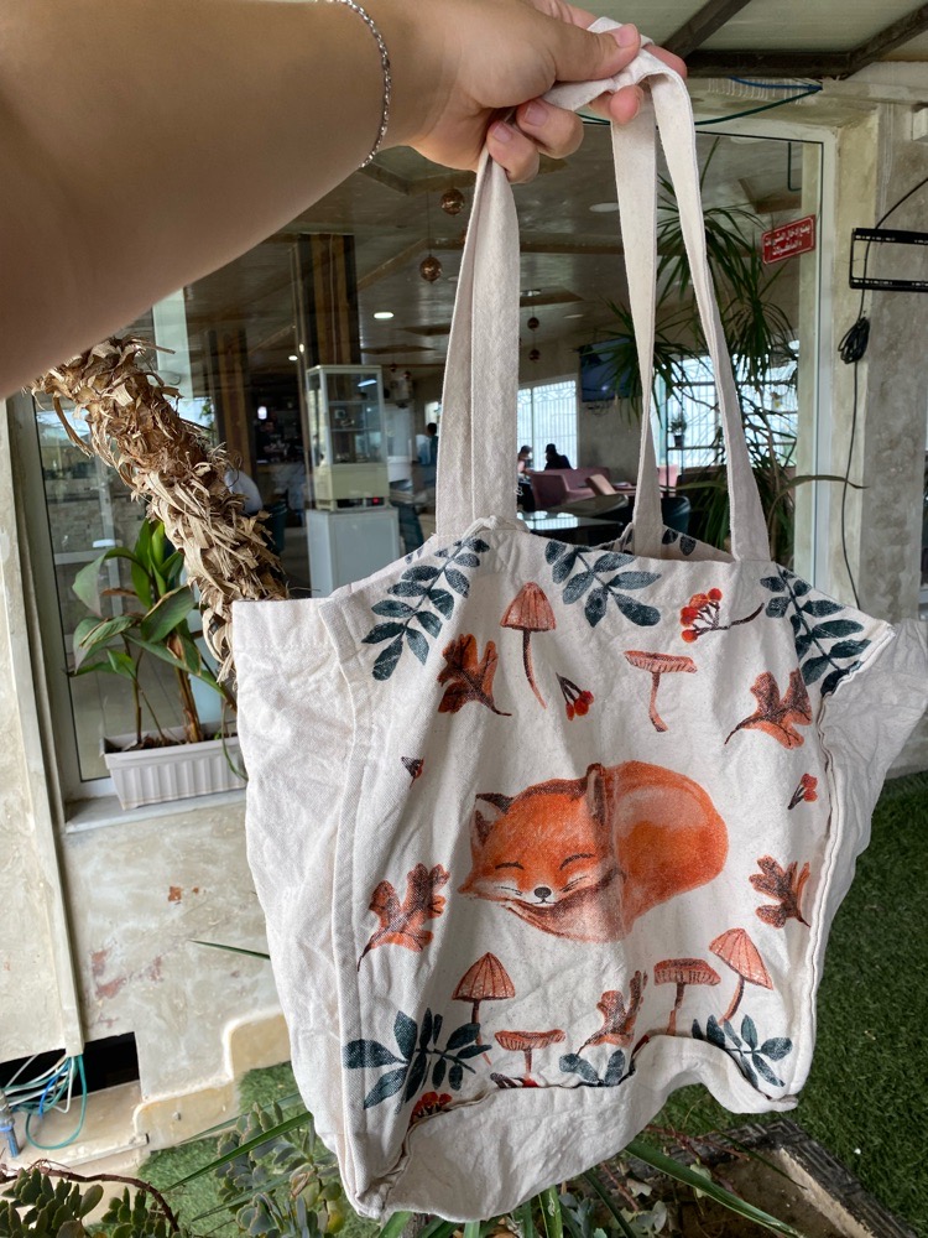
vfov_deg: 67.3
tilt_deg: -9.2
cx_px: 464
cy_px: 619
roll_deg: +2.6
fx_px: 929
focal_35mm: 26
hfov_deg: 53.1
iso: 64
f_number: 1.8
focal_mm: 4.25
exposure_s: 1/121
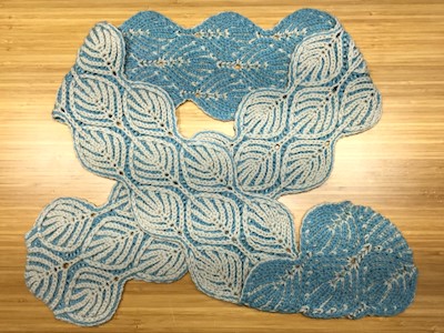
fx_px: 398
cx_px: 222
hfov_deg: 58.4
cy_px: 166
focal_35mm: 31
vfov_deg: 45.4
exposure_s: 1/314
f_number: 2.4
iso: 25
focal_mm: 3.3
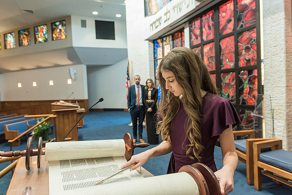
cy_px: 95
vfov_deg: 51.8
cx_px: 142
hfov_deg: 72.1
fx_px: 201
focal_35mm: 25
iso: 1000
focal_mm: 24
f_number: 3.5
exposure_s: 1/80
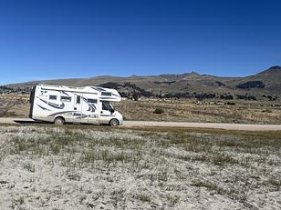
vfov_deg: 39.6
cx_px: 88
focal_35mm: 36
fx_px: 292
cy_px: 116
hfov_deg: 50.2
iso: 50
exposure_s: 1/6173
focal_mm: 5.1
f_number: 1.6
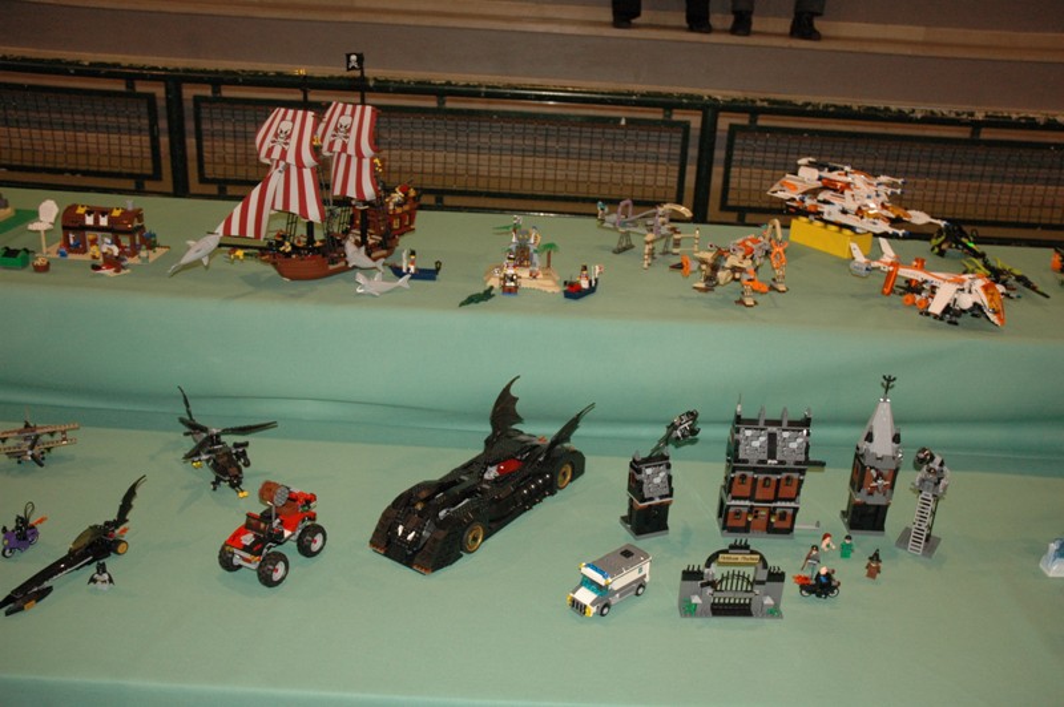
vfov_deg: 39.9
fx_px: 975
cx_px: 532
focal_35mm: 33
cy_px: 354
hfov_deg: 57.3
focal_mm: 22
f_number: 4
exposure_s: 1/60
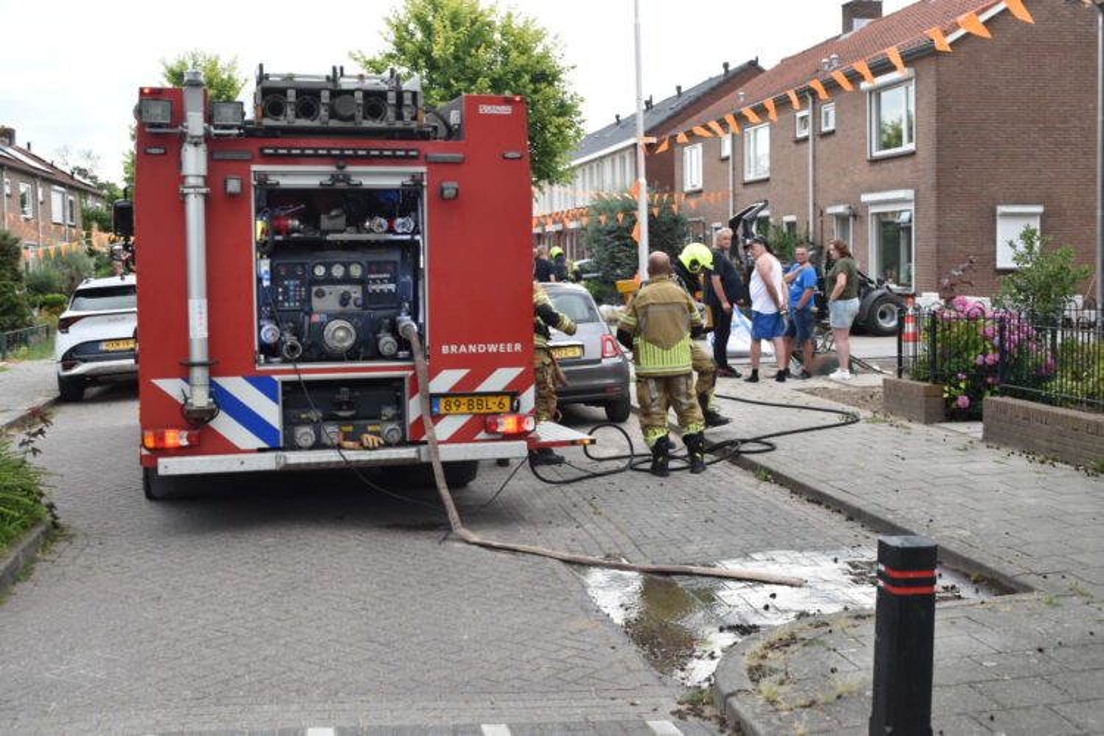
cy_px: 368
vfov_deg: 30.8
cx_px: 552
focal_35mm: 44
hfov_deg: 45.0
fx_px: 1334
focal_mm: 29
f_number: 5
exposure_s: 1/100
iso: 400
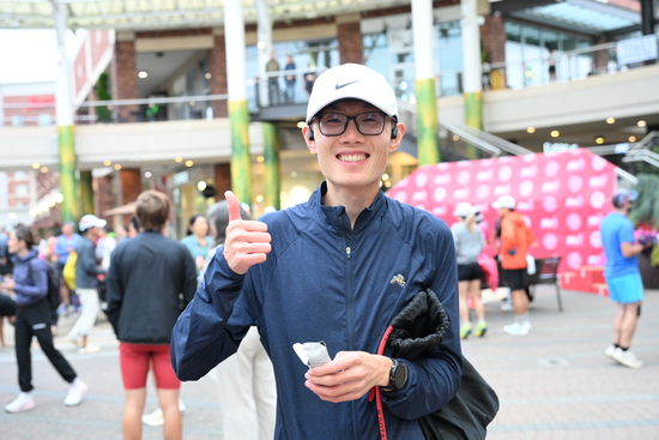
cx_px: 330
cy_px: 220
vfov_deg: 30.5
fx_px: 806
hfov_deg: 44.5
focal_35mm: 44
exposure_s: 1/200
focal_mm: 44
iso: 2000
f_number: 4
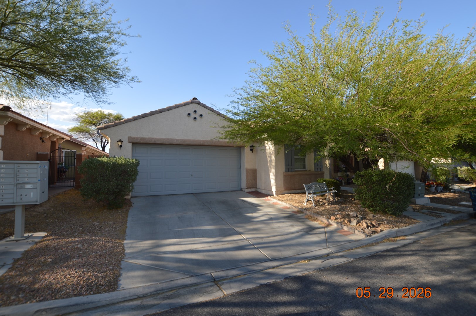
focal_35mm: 15
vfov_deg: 77.2
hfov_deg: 100.4
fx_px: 198
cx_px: 238
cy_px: 158
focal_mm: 10
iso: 100
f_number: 5.6
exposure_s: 1/200
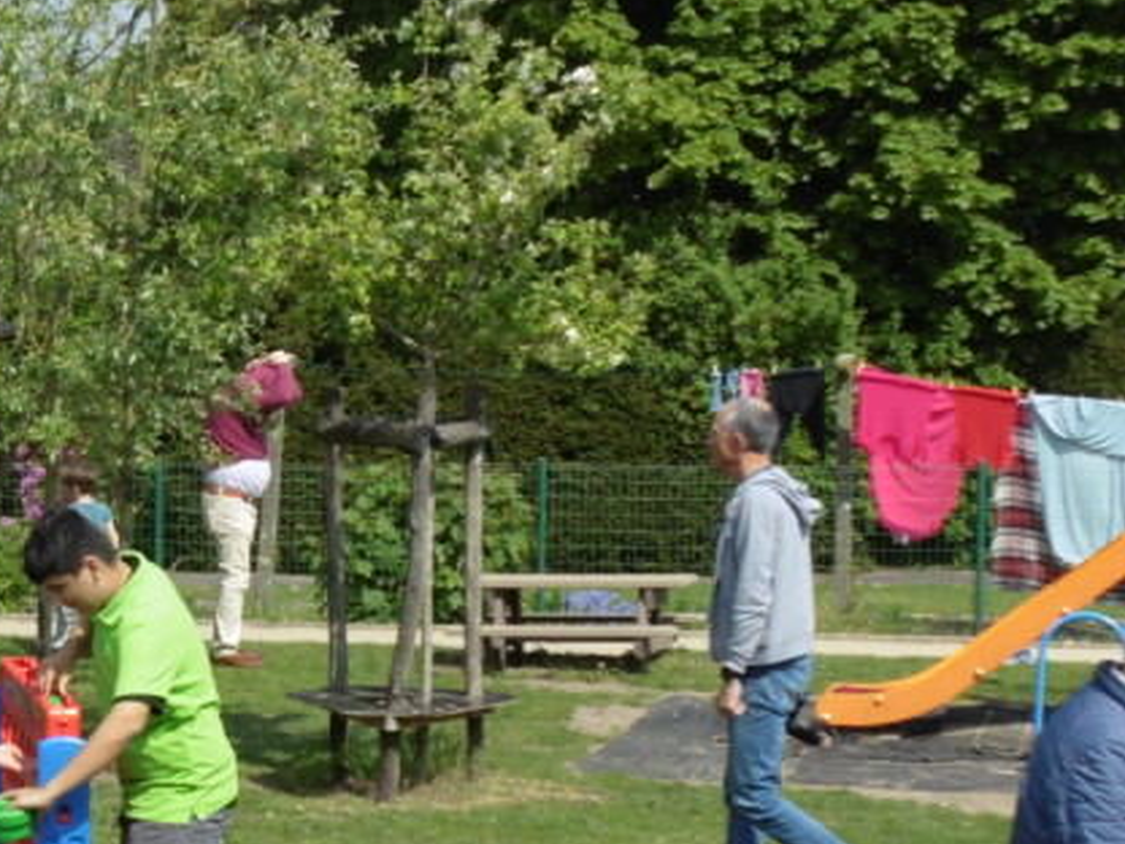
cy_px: 716
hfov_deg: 17.8
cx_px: -154
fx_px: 3445
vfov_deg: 13.9
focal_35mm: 106
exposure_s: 1/160
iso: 100
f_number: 9.9
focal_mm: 6.4
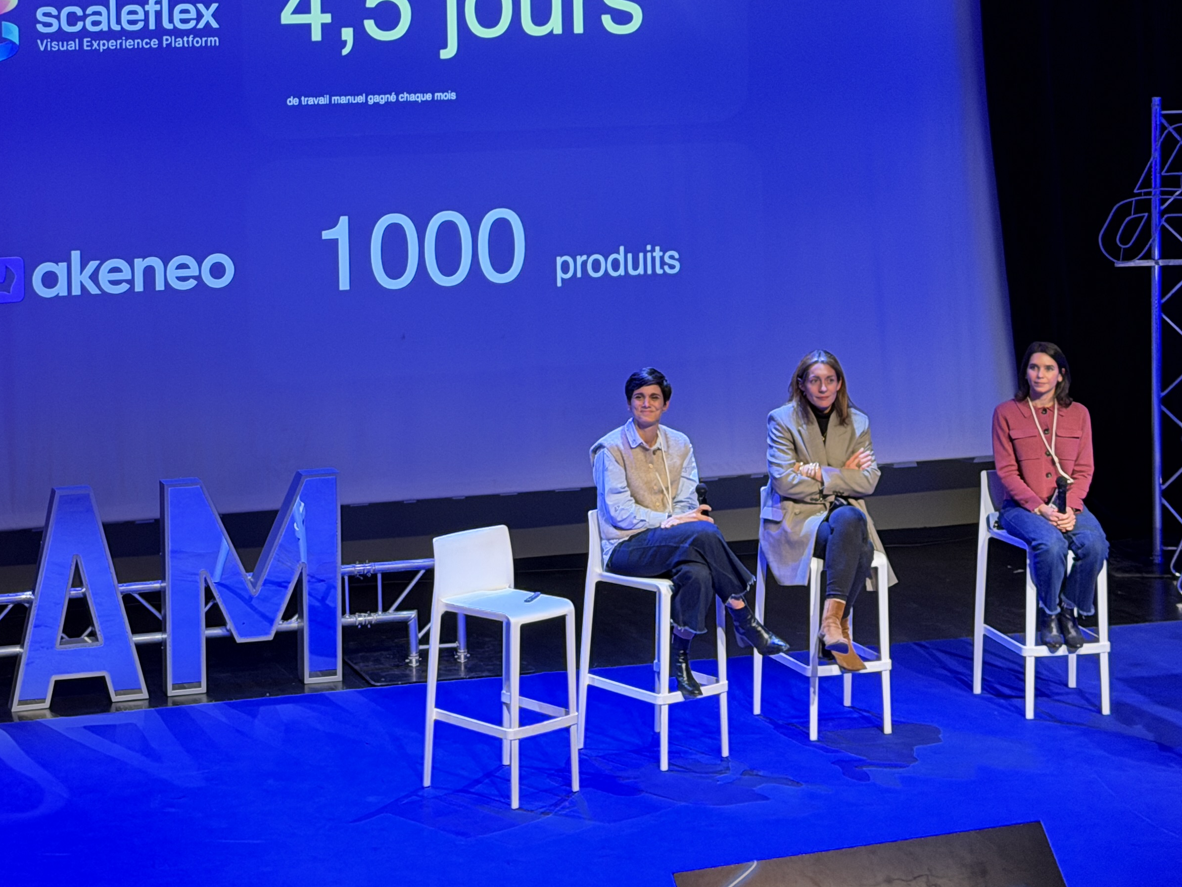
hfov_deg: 23.8
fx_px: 2766
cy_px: 222
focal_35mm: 81
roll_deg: +1.2
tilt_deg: -5.0
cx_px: 241
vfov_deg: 18.1
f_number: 1.78
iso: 250
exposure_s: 1/46
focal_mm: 6.76
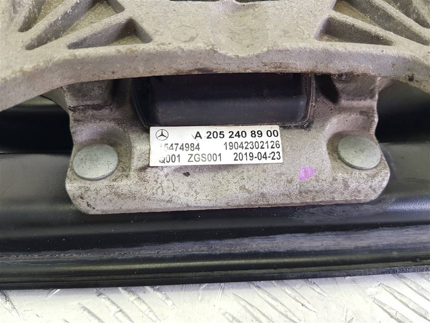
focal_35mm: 26
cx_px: 215
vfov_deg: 53.1
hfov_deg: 67.3
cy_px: 162
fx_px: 323
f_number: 1.7
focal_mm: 4.2
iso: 50
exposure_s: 1/50
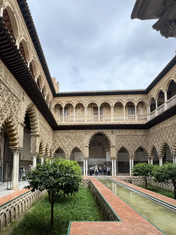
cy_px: 156
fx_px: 142
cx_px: 68
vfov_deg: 76.6
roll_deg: +0.4
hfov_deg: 62.7
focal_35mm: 21
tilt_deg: +5.0
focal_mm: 2.22
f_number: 2.2
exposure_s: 1/421
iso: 40
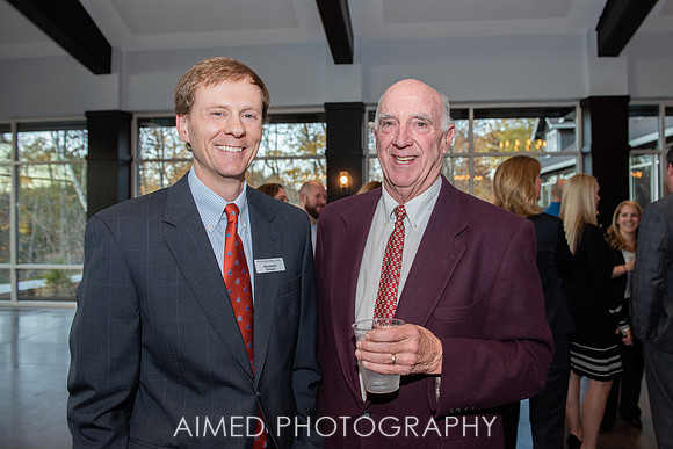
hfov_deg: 64.6
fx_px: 531
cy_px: 207
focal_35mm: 28
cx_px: 366
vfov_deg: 45.8
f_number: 4
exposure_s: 1/250
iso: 640
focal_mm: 26
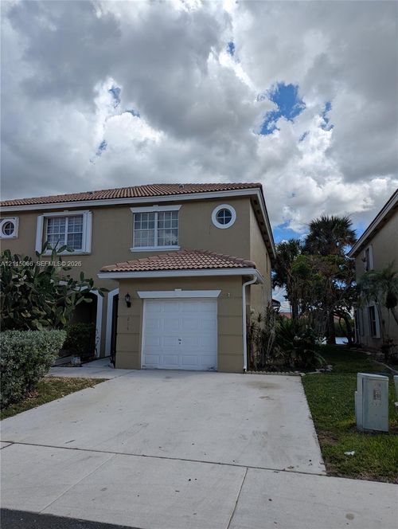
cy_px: 264
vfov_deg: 71.5
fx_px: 367
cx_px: 199
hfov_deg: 56.9
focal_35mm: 24
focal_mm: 6.81
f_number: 1.85
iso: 32
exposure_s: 1/3145
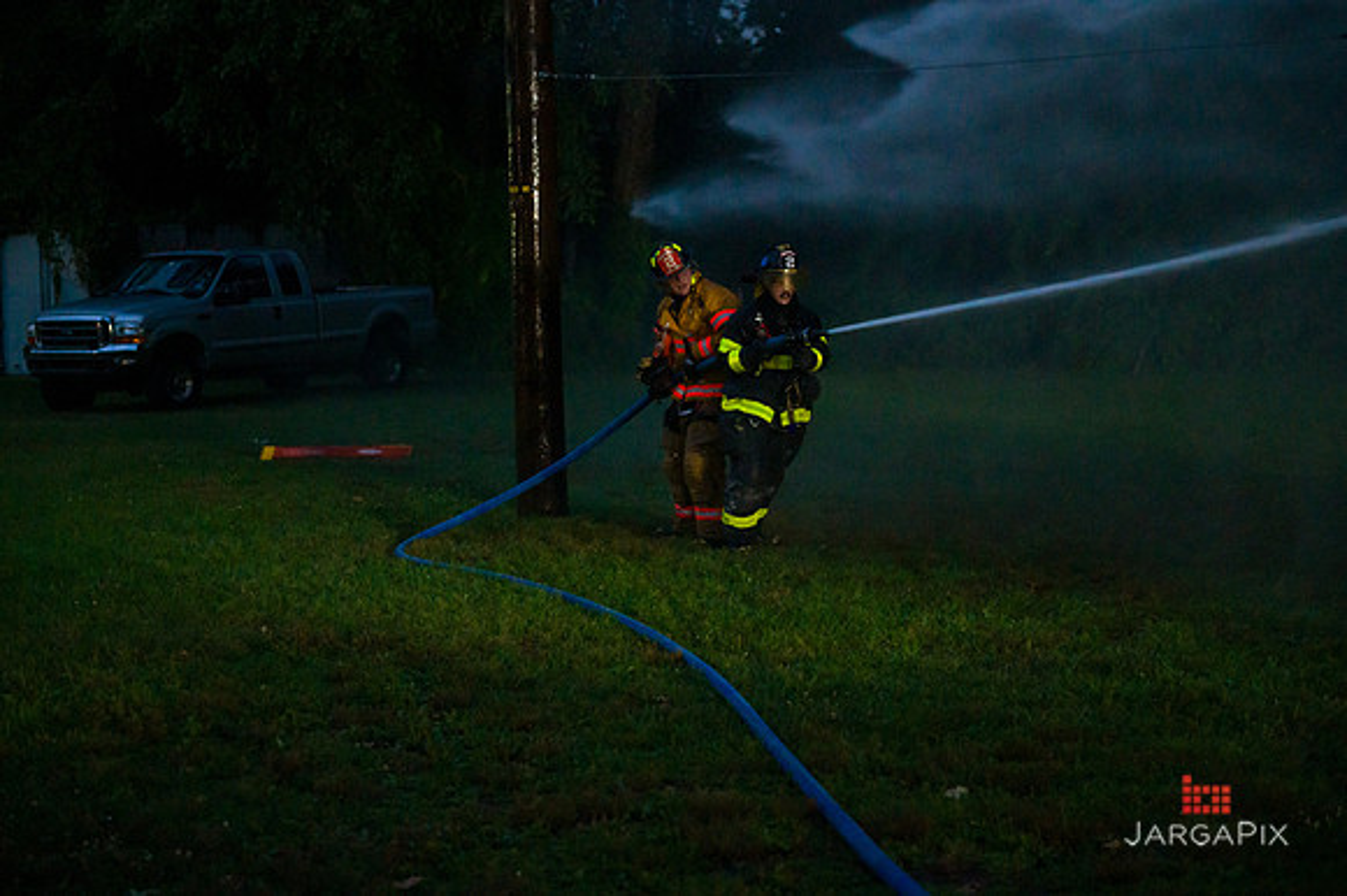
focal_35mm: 66
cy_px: 448
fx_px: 2468
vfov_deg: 20.6
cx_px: 674
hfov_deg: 30.5
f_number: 3.2
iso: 6400
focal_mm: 66
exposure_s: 1/200
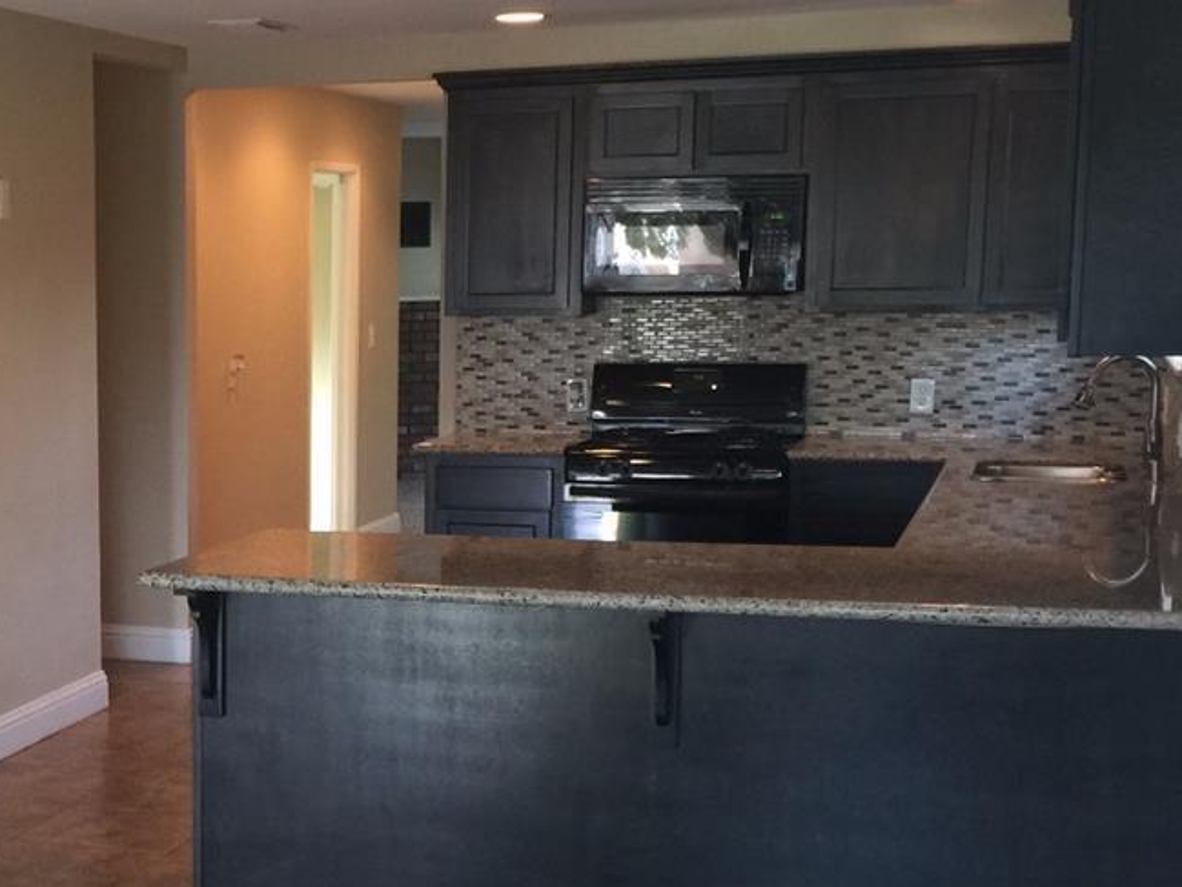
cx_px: 102
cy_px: 645
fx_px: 2288
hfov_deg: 27.8
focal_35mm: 67
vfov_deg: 21.8
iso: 50
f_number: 2.2
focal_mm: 4.15
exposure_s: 1/15
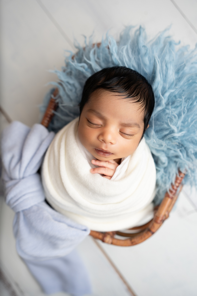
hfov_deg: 37.9
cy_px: 148
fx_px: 287
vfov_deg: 54.4
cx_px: 98
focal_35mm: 35
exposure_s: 1/200
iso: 100
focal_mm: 35
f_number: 2.5
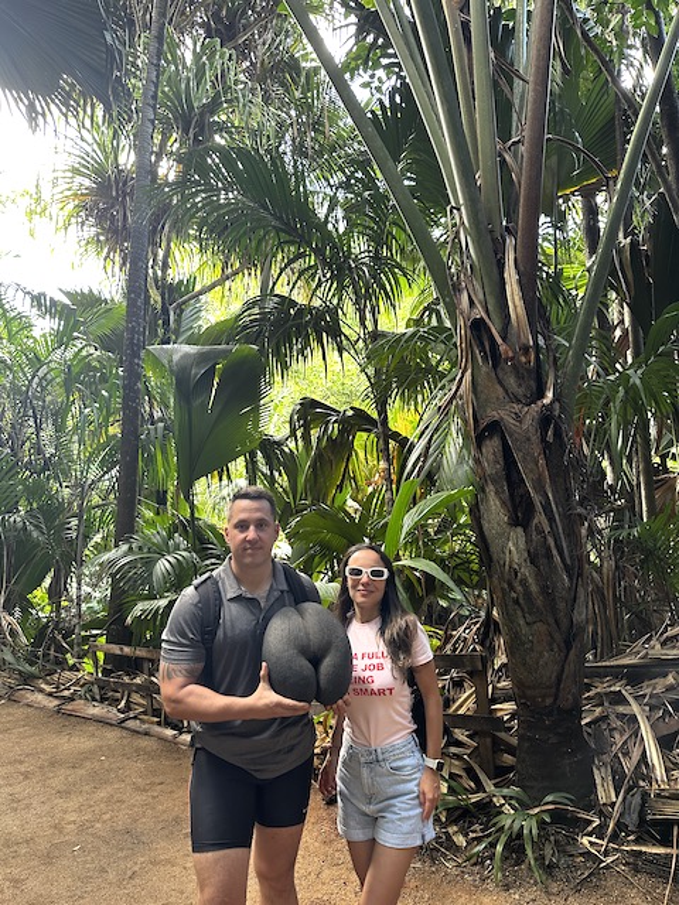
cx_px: 340
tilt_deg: +11.6
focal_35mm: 24
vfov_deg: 71.6
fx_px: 628
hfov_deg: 56.8
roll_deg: +2.9
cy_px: 452
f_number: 1.78
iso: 250
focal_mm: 6.86
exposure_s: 1/65
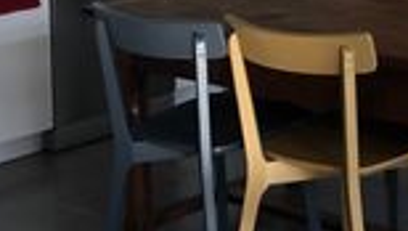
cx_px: 429
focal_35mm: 119
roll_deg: +1.6
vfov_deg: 9.8
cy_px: -143
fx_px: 1289
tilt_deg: -4.7
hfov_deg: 17.5
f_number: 1.8
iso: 25
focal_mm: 3.99
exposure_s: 1/120
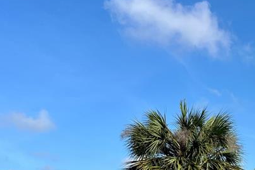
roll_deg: +0.3
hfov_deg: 26.8
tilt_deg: +2.0
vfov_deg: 18.7
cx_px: 284
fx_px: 489
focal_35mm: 69
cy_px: 204
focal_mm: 5.7
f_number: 1.5
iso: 50
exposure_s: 1/4115
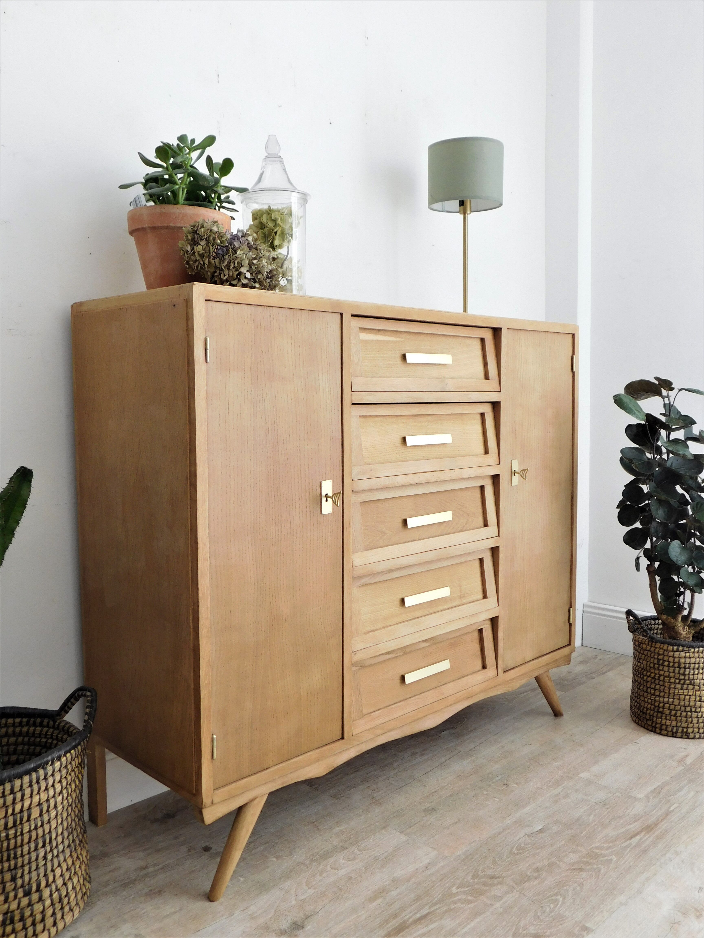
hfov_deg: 46.8
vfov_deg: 60.0
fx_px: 813
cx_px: 352
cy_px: 469
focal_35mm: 30
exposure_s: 1/60
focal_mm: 5.3
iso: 125
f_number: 3.2
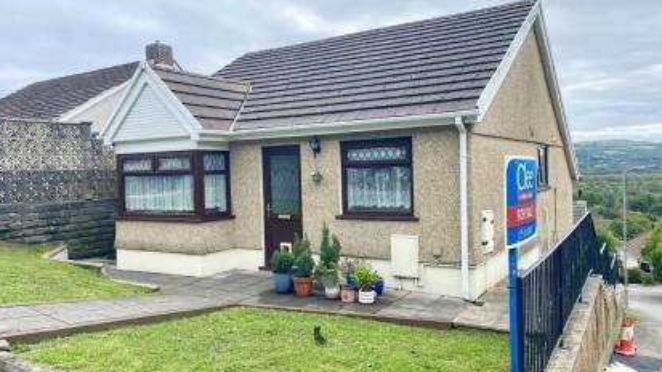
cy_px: 188
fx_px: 509
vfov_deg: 40.1
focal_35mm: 29
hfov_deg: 66.1
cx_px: 325
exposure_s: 1/1362
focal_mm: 4.25
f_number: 1.8
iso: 32
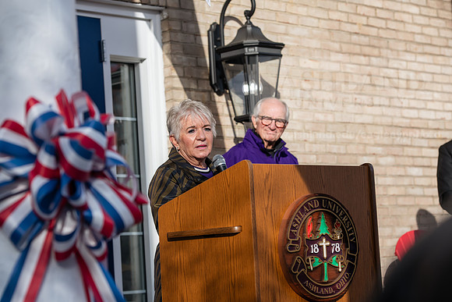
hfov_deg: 20.4
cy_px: 151
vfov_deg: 13.7
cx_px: 226
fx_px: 1256
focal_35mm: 100
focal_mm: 100
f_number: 5
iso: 100
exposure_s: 1/500
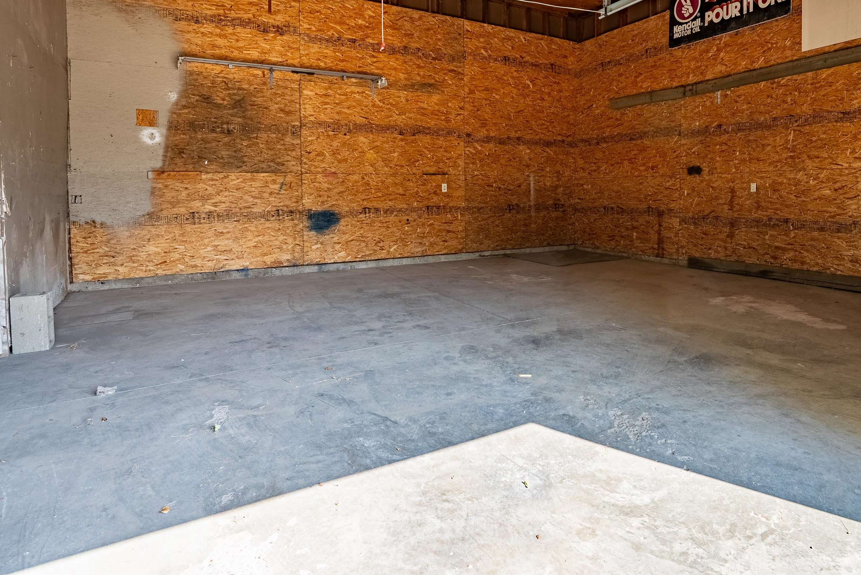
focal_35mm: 20
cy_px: 217
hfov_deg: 83.2
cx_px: 504
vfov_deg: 61.2
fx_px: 479
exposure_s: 1/640
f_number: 8
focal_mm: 16
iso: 400
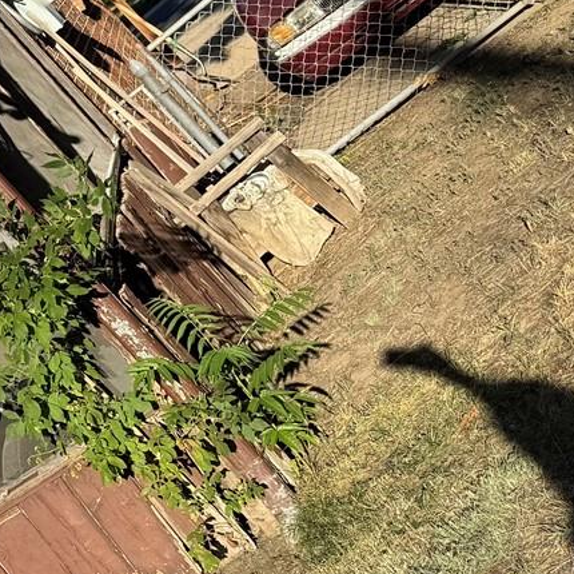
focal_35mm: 79
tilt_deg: +3.5
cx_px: -442
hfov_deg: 17.8
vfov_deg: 21.9
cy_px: 284
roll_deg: +41.9
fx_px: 1482
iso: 80
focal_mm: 6.76
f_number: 1.78
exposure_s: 1/2331
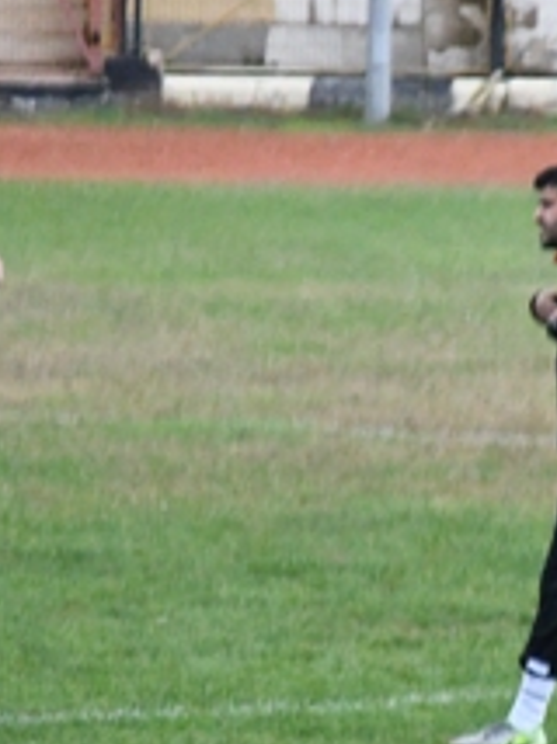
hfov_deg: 2.5
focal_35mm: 605
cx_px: 456
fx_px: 13006
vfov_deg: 3.3
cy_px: 332
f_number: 5.6
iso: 12800
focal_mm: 140
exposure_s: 1/2000
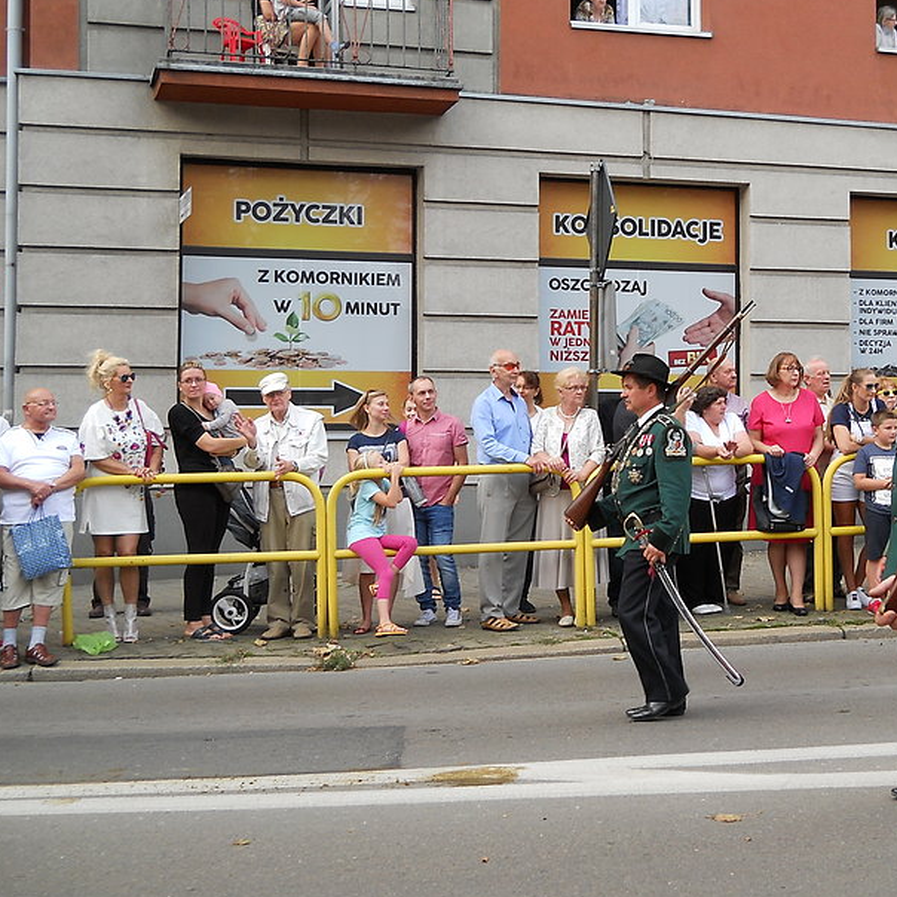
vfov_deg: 31.6
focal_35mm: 54
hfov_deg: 31.3
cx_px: 634
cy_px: 443
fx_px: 1583
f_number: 3.1
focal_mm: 6.72
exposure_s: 1/200
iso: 80
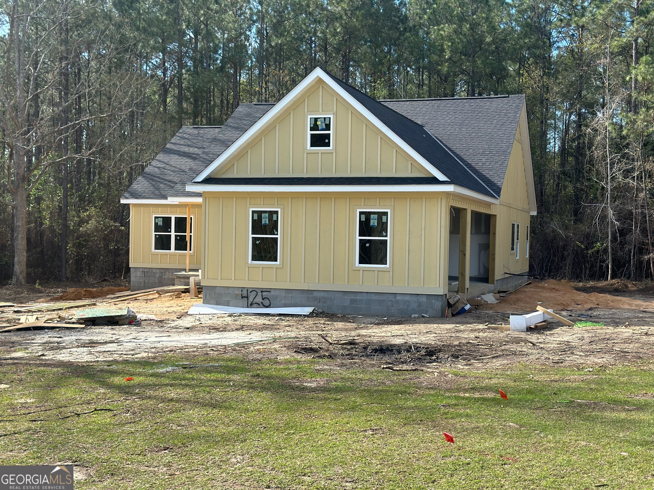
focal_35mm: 48
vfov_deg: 30.3
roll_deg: -1.9
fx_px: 907
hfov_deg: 39.7
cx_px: 327
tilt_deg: -0.4
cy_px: 245
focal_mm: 6.86
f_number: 1.78
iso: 80
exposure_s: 1/2203
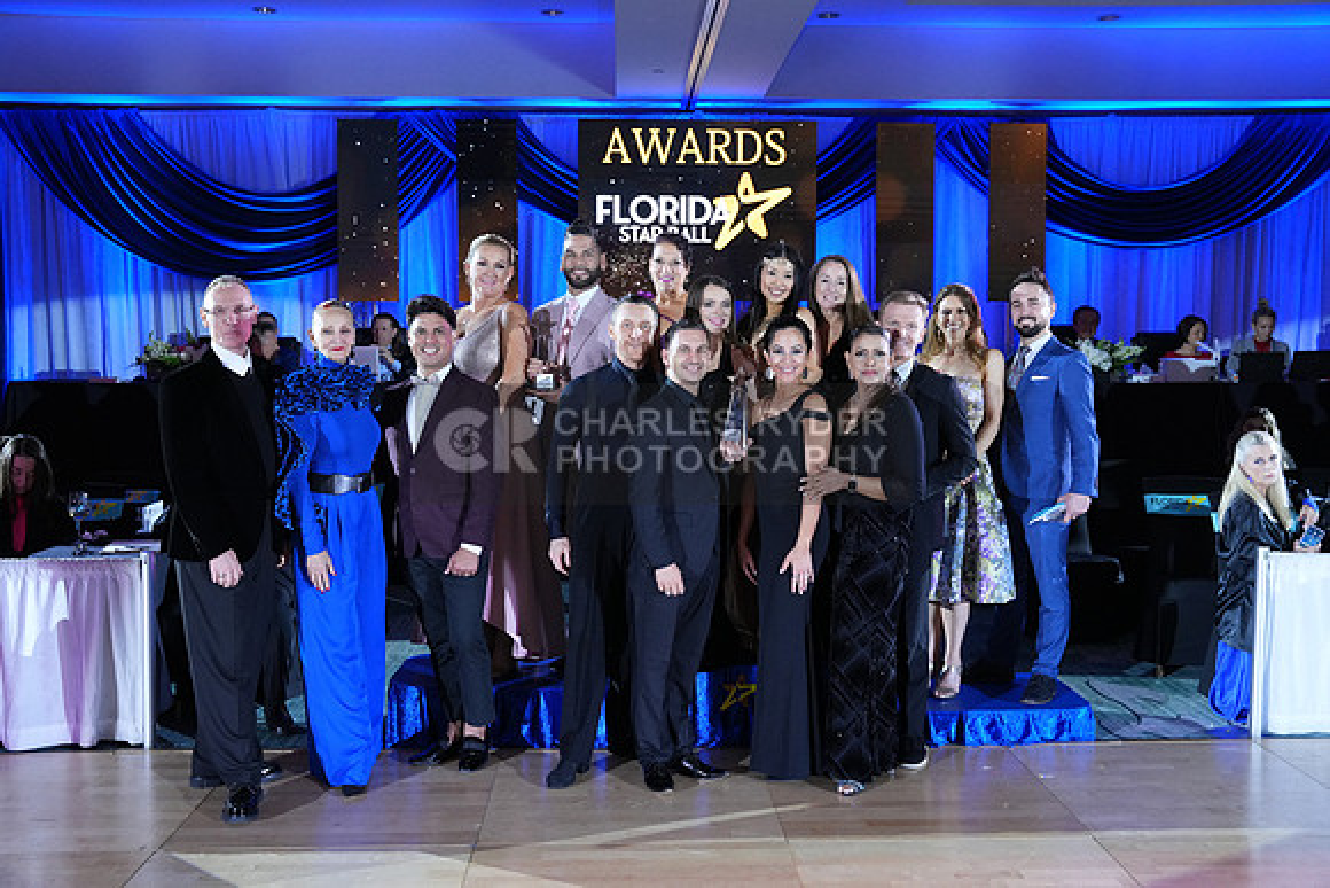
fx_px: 1341
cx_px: 665
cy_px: 444
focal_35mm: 36
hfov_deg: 52.7
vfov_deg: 36.6
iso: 2000
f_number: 5
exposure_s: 1/200
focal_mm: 36.3
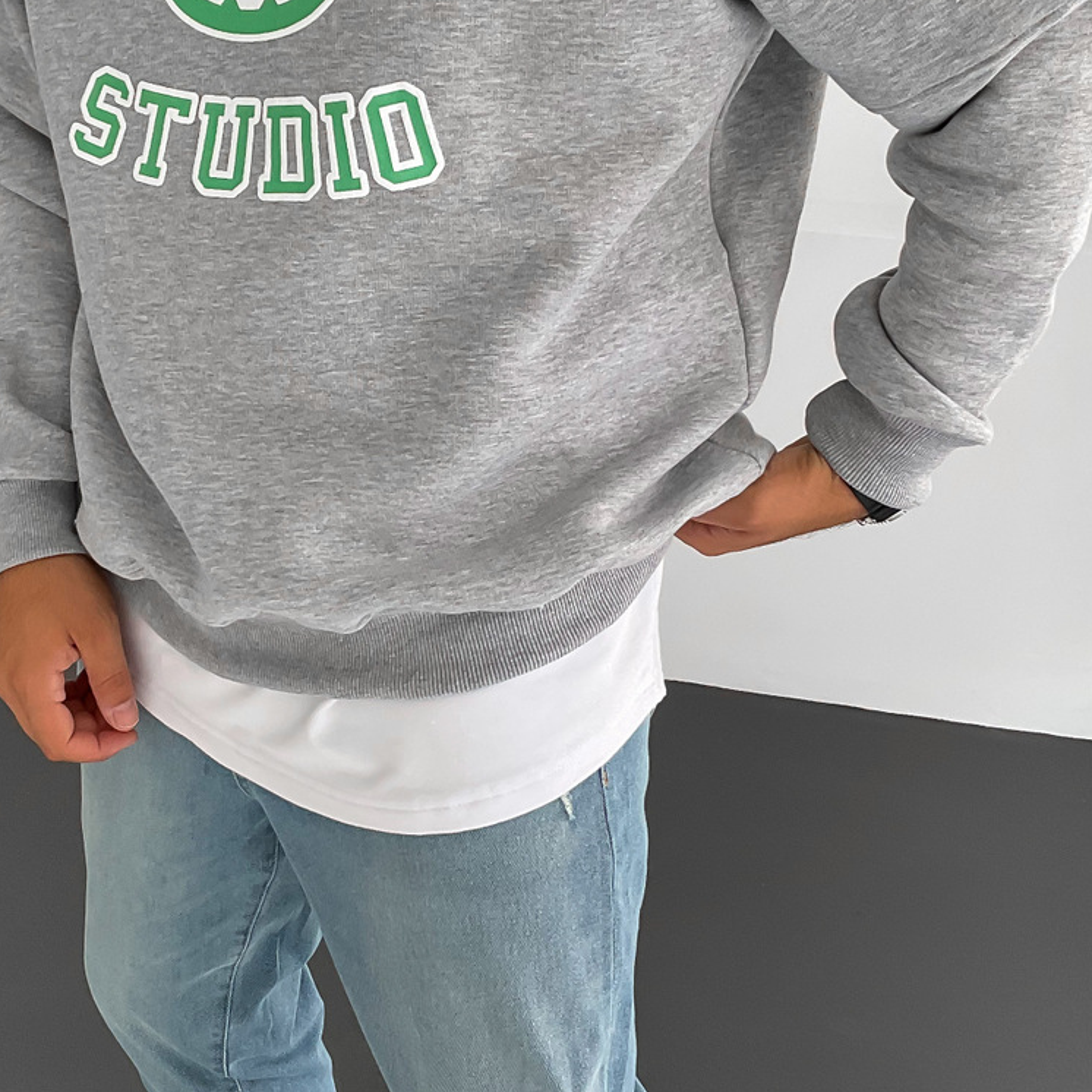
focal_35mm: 55
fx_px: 1963
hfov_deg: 30.9
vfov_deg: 31.1
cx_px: 381
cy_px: 521
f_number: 1.8
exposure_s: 1/120
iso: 50
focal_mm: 3
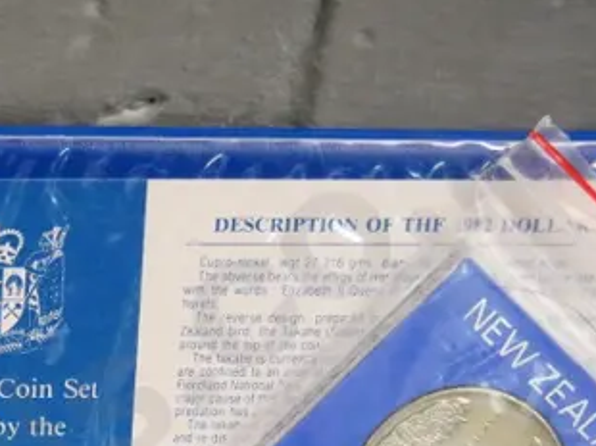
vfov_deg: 11.9
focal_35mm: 119
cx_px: -196
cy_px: 642
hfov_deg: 15.7
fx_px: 2047
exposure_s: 1/250
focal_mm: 18
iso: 3200
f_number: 5
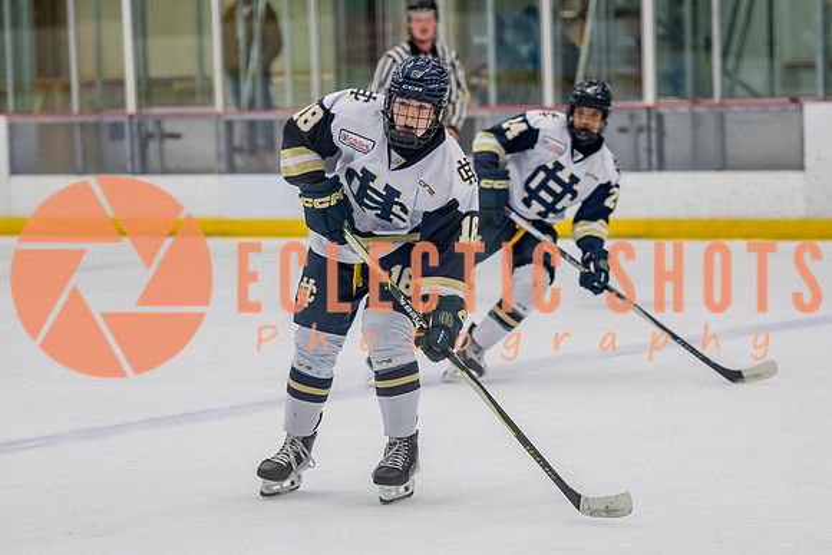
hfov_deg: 11.7
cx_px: 431
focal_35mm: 175
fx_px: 4054
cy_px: 315
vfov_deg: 7.8
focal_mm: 112
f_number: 3.2
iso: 2000
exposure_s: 1/640
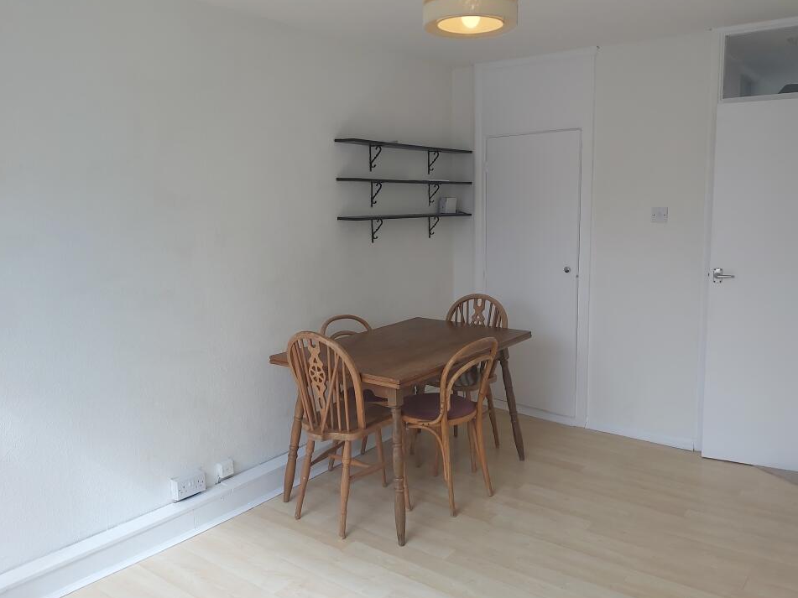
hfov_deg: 63.4
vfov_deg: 49.7
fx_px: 645
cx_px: 422
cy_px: 288
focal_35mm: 28
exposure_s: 1/304
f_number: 1.7
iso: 64
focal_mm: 3.92
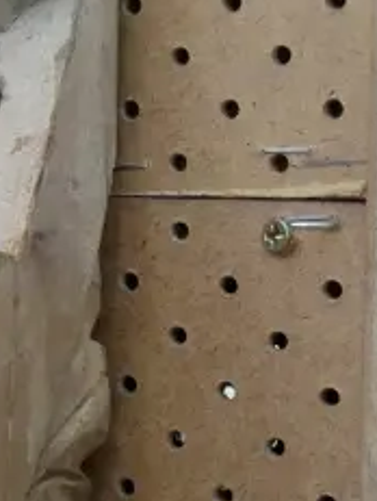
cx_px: -393
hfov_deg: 8.0
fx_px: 2563
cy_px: 345
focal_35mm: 177
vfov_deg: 11.1
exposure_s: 1/100
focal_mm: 20
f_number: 5.6
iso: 3200
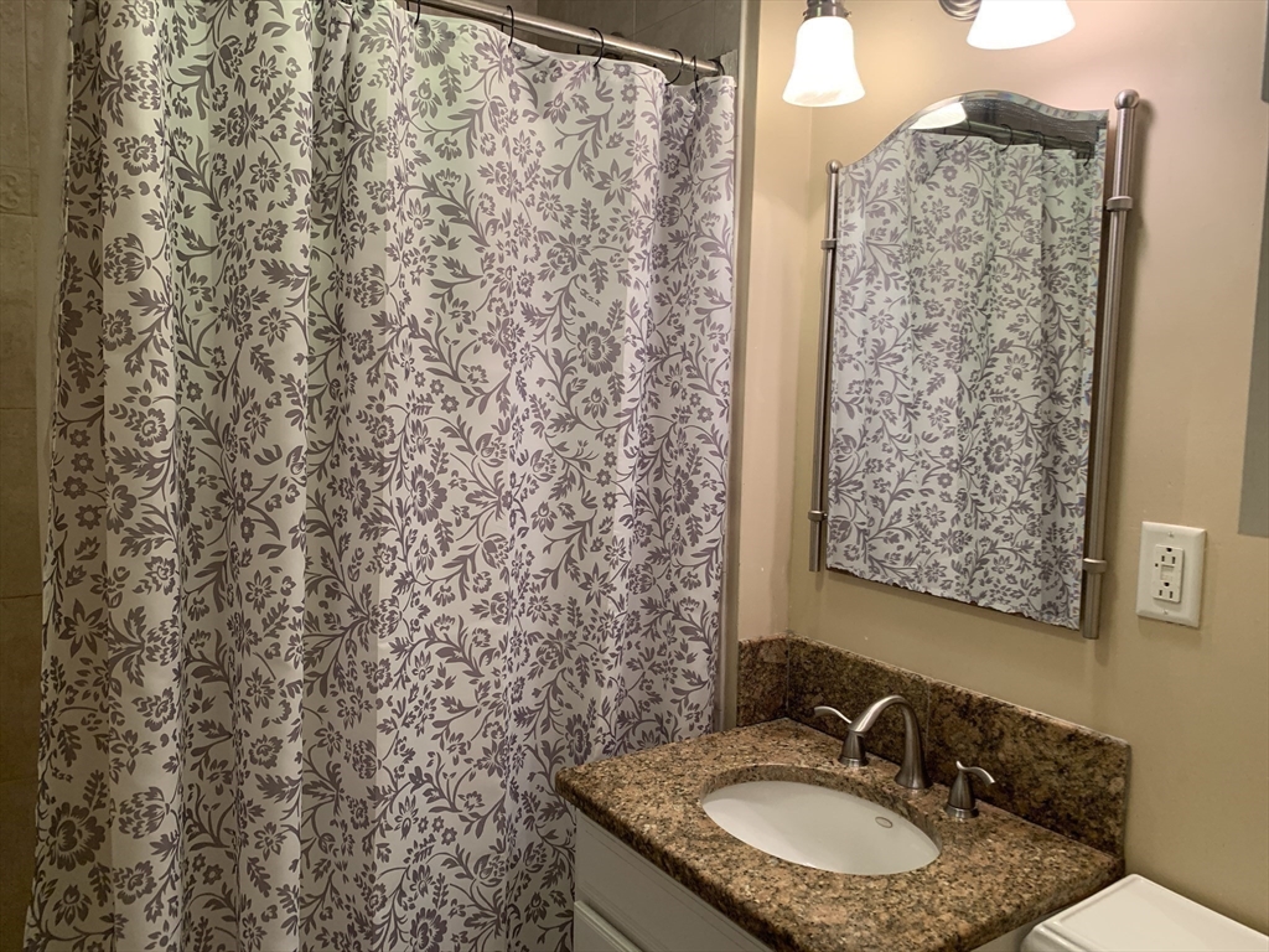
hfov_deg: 67.3
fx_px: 953
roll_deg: -1.7
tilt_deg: -5.7
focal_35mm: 26
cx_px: 634
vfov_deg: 53.1
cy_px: 476
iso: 100
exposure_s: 1/60
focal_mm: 4.25
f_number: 1.8
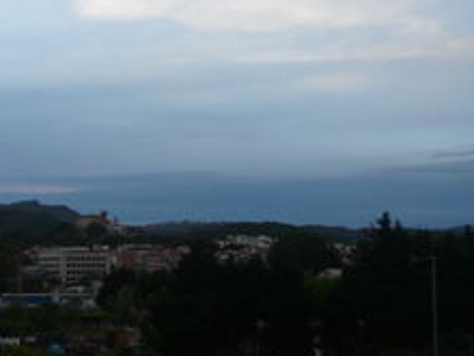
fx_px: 835
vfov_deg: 24.0
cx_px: 62
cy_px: 181
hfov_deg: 30.5
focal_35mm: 61
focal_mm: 4.6
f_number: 2.8
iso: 100
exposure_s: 1/250
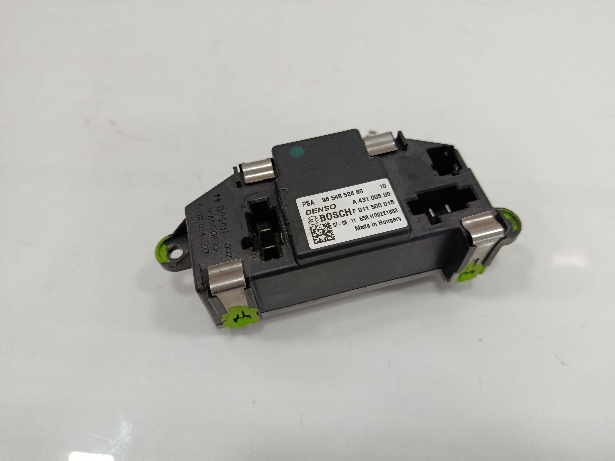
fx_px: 426
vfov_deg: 56.8
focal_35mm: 24
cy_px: 230
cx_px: 308
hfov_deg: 71.6
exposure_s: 1/100
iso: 866
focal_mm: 5.24
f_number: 1.7
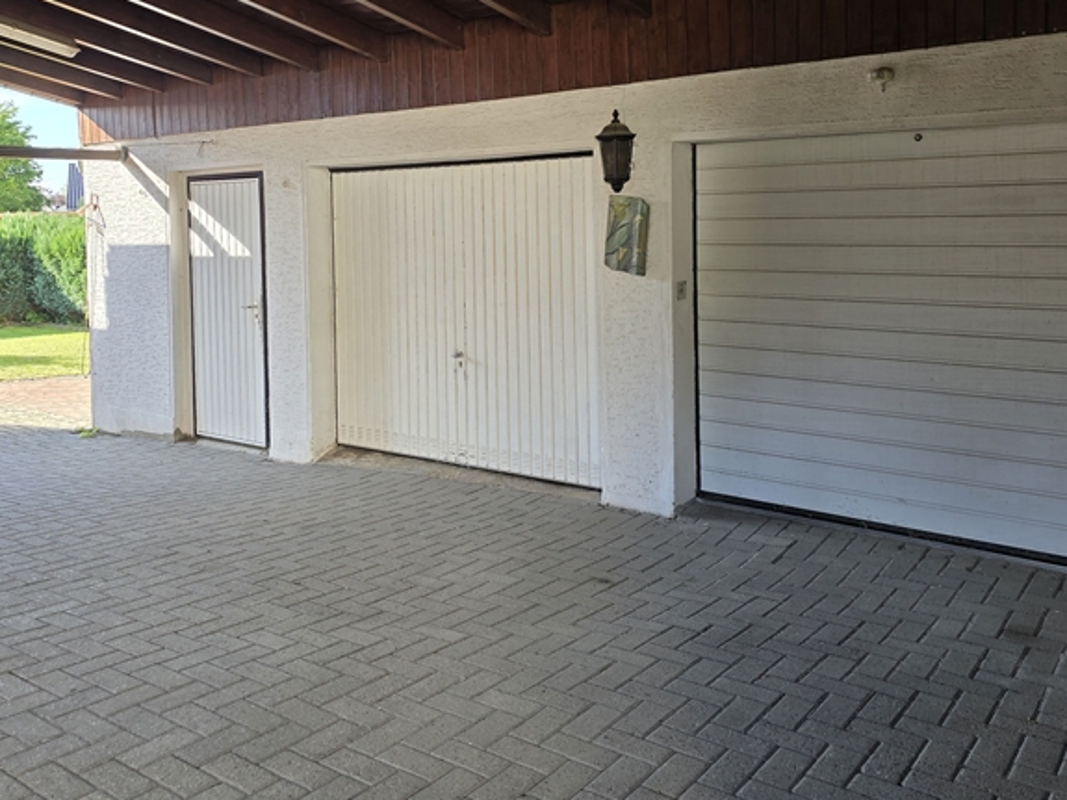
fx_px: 986
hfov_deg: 56.8
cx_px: 495
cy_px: 249
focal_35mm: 32
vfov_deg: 43.4
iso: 12
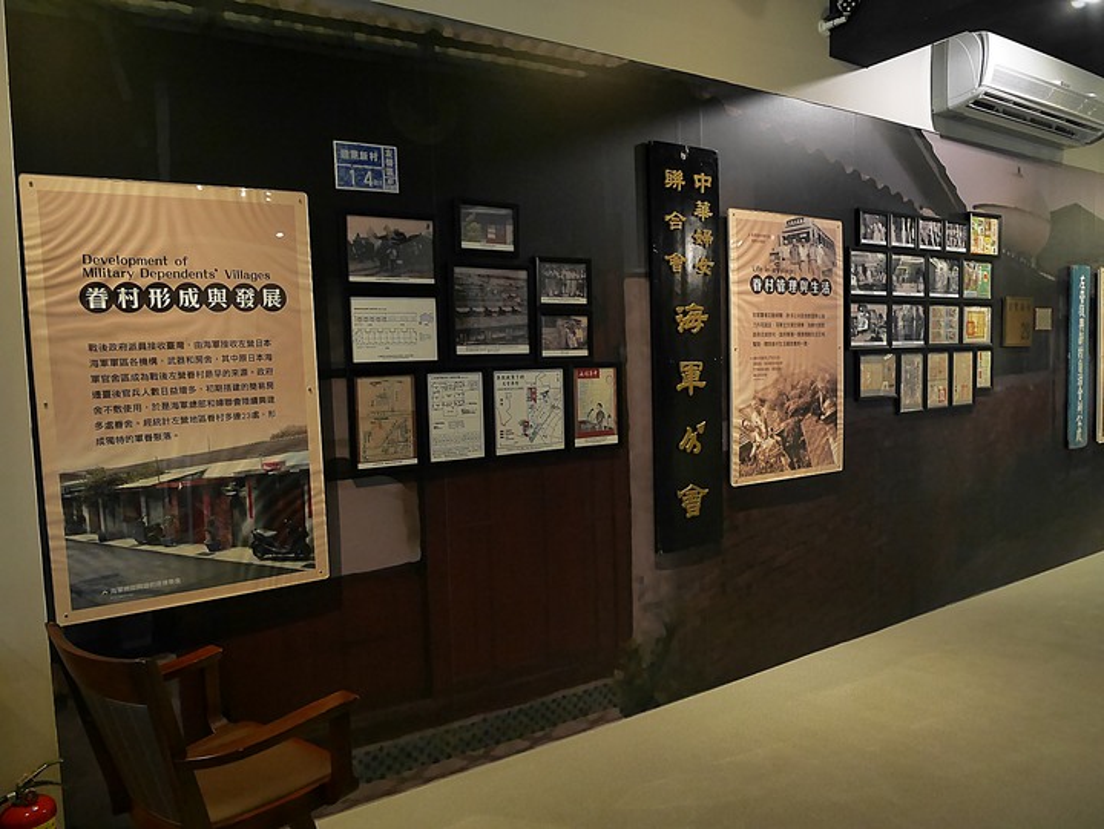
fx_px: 766
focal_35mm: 24
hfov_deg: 71.6
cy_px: 414
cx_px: 552
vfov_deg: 56.9
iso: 1600
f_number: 4.5
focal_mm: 12
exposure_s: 1/30
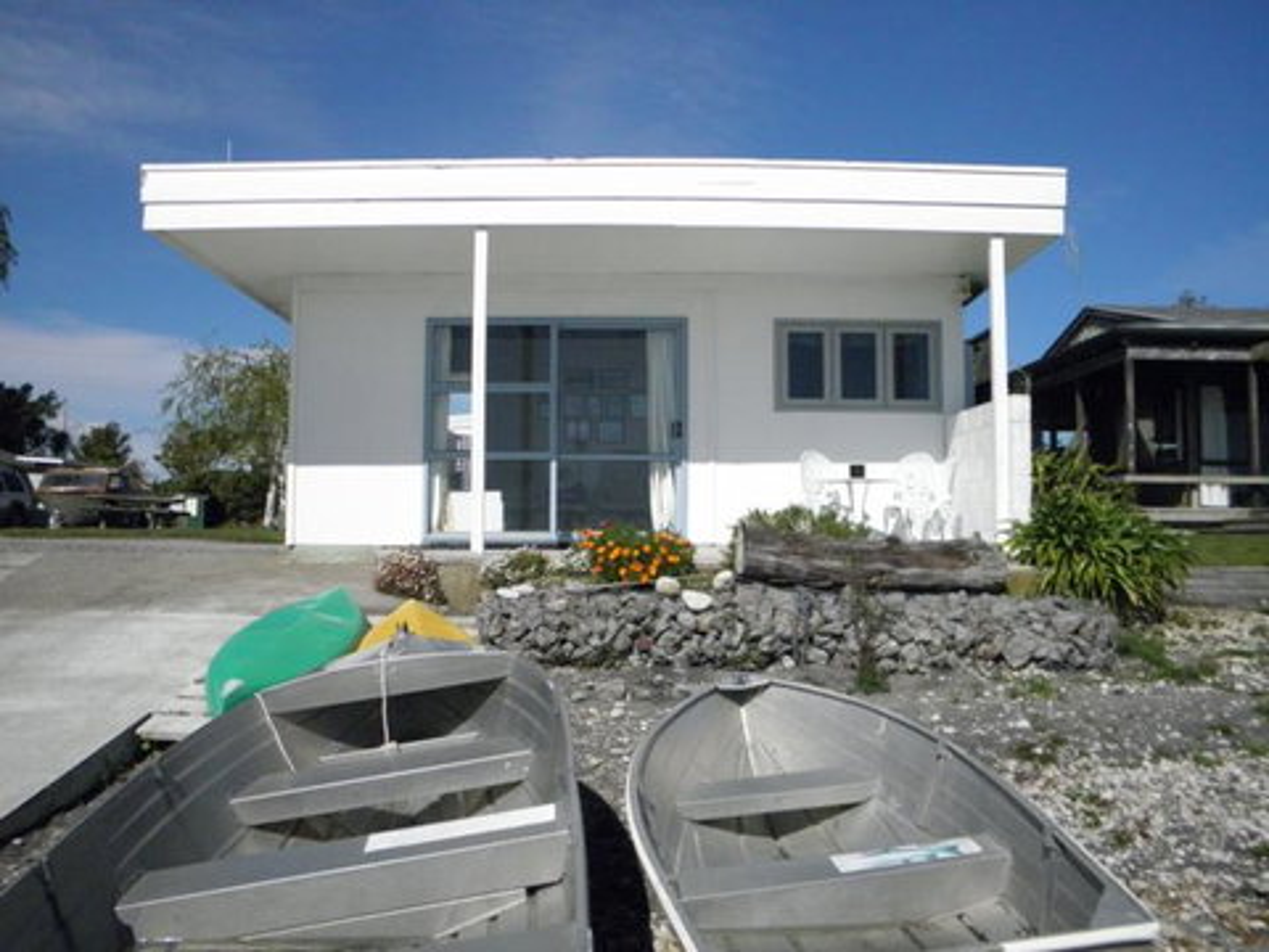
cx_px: 634
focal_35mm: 30
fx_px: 1100
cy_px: 476
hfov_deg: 60.0
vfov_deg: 46.8
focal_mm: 5.5
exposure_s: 1/1600
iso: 400
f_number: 7.2
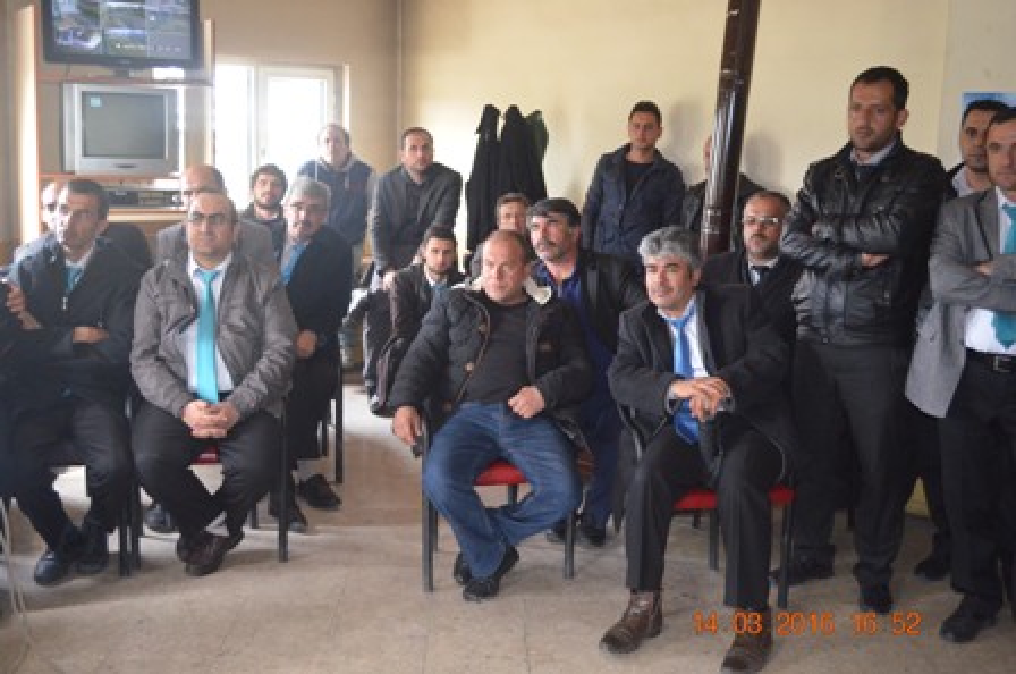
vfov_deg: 34.1
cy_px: 337
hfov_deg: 49.6
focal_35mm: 39
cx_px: 508
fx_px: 1099
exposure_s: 1/60
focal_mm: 26
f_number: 4.2
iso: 2500
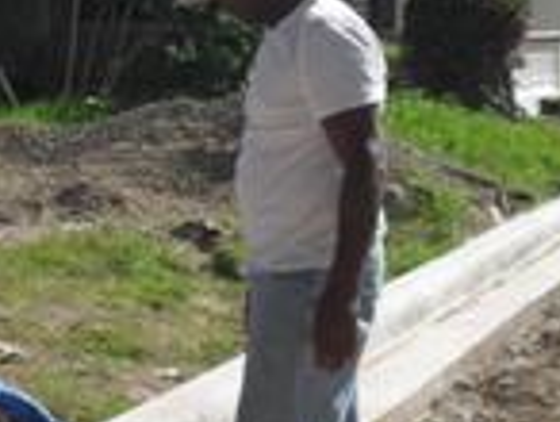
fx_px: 2479
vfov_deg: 9.7
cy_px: 322
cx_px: 173
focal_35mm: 153
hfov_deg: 12.9
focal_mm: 8.8
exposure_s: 1/125
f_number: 11.1
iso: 100
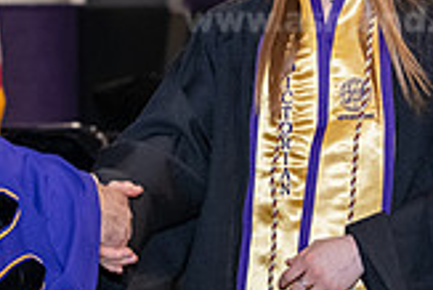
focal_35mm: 249
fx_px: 2998
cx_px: 64
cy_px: 76
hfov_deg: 8.2
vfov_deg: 5.5
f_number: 5
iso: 2500
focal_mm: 70
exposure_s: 1/200
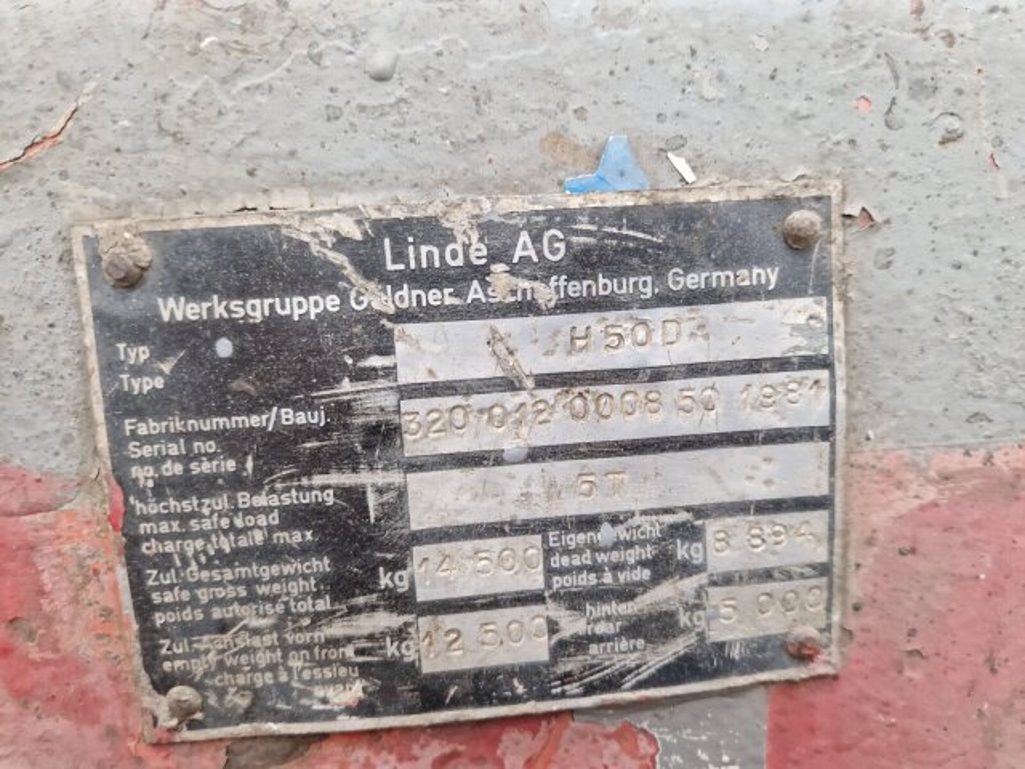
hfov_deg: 73.9
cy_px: 384
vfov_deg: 58.9
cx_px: 512
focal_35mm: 23
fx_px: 681
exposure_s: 1/180
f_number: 1.8
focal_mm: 5.4
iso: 50
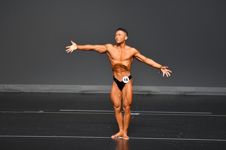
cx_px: 113
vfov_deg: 4.8
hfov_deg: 7.2
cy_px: 75
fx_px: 1788
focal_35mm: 285
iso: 2500
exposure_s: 1/400
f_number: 5.6
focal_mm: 190
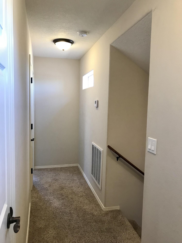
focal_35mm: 28
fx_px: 196
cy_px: 122
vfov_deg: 63.4
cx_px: 91
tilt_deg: -4.4
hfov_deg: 49.7
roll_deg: -0.1
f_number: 1.8
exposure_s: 1/30
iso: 32
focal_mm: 3.99
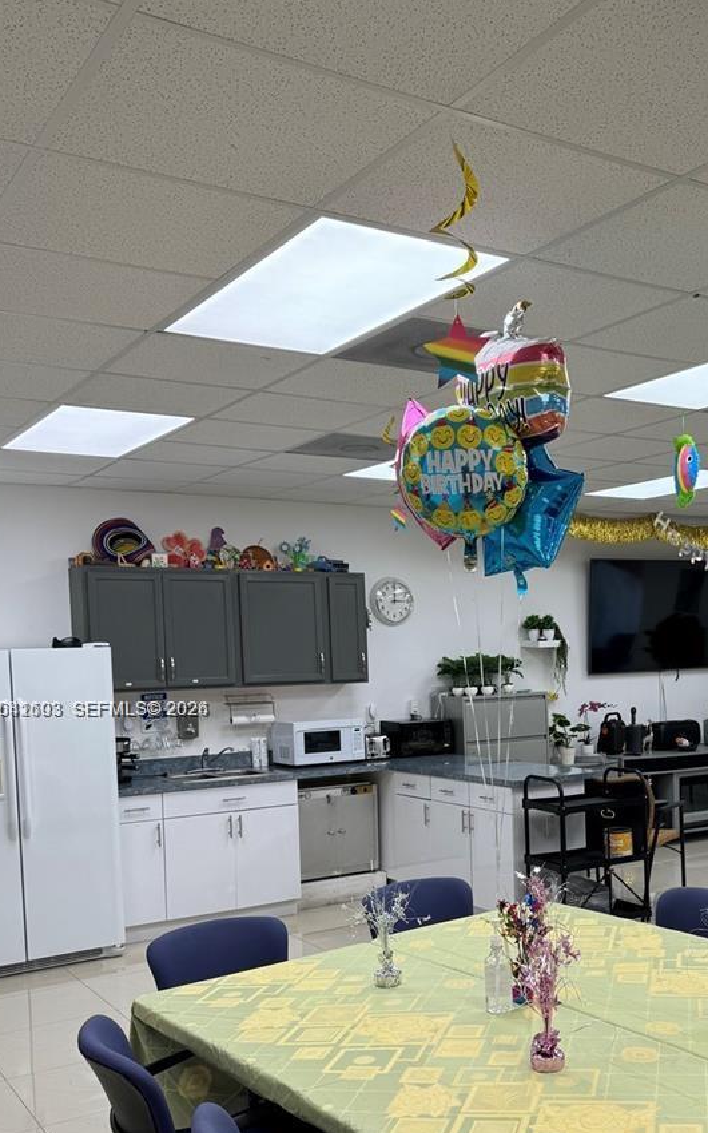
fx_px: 1111
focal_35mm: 36
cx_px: 562
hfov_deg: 34.3
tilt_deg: -1.6
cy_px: 711
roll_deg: +3.1
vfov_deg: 53.4
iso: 50
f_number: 1.78
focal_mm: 6.76
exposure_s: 1/120
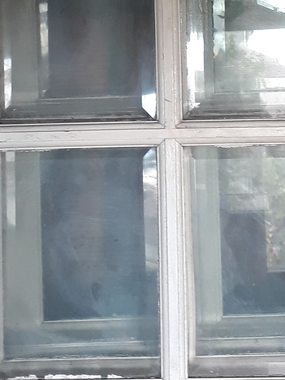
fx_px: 1032
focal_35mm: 94
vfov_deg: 20.5
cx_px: 159
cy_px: 44
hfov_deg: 15.7
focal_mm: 3.6
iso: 100
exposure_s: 1/33
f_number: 1.9
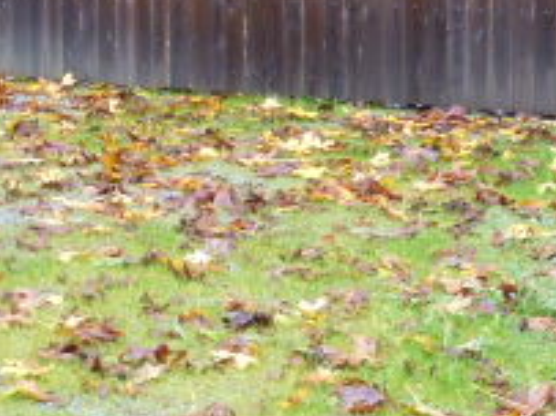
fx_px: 1974
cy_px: -189
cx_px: -5
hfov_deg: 15.7
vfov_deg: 11.6
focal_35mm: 123
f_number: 3.9
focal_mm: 6.9
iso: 200
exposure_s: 1/60
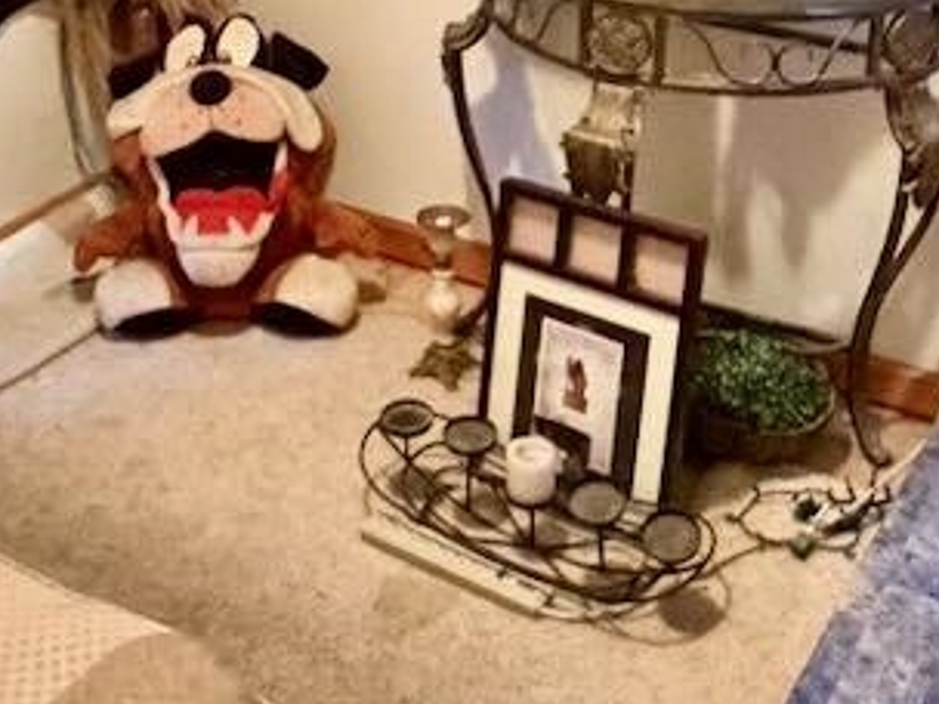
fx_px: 1600
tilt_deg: -18.5
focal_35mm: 59
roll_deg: +0.4
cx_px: 460
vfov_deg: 23.4
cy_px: -56
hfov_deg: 32.7
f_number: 2.2
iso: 1250
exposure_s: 1/41
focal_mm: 2.22
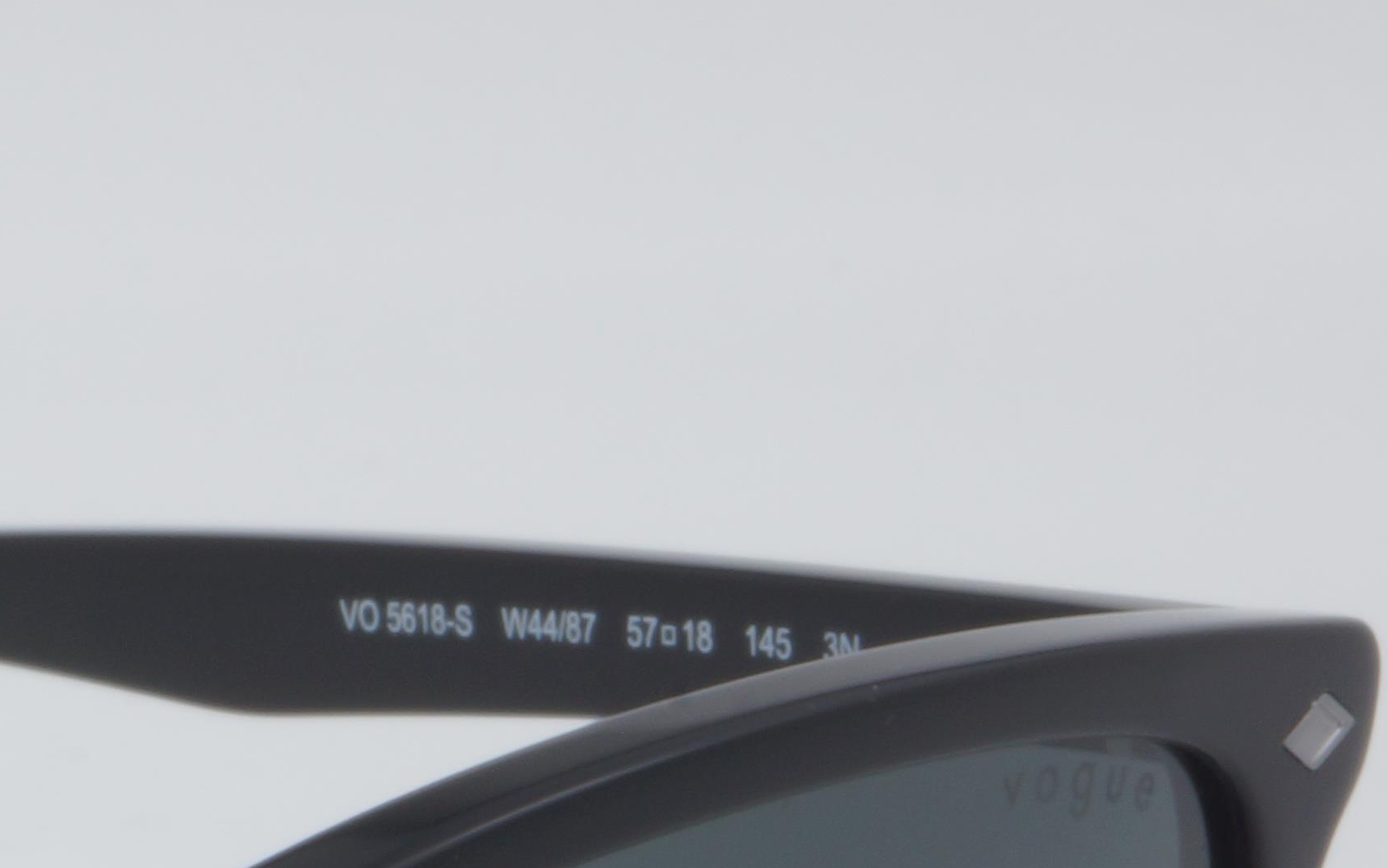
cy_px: 1485
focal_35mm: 270
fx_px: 10214
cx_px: -1030
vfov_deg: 4.8
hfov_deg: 7.6
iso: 100
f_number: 32
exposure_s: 1/3
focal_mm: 50
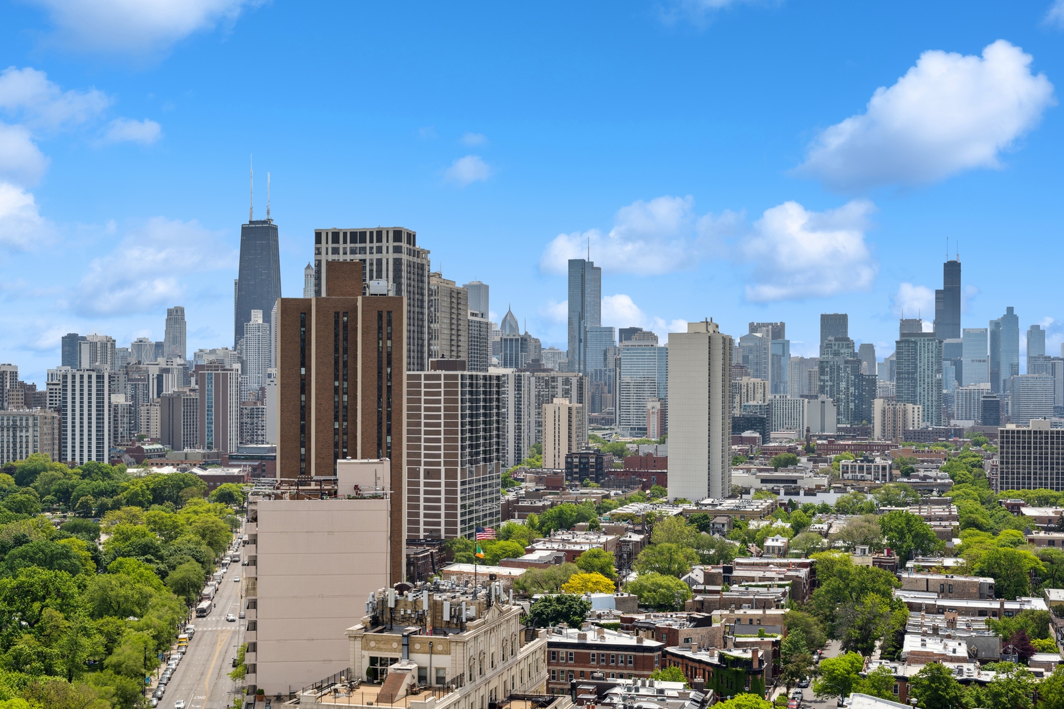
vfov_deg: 29.2
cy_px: 354
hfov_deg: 42.7
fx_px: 1359
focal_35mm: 46
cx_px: 532
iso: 200
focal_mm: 46
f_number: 9.5
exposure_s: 1/350
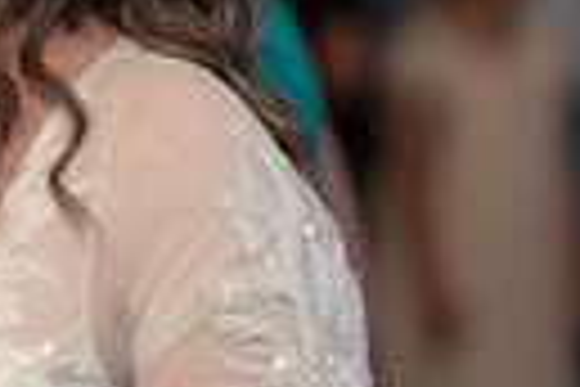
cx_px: -593
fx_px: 6154
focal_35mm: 382
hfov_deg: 5.3
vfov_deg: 3.6
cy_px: -40
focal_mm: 85
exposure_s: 1/200
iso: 1600
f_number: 2
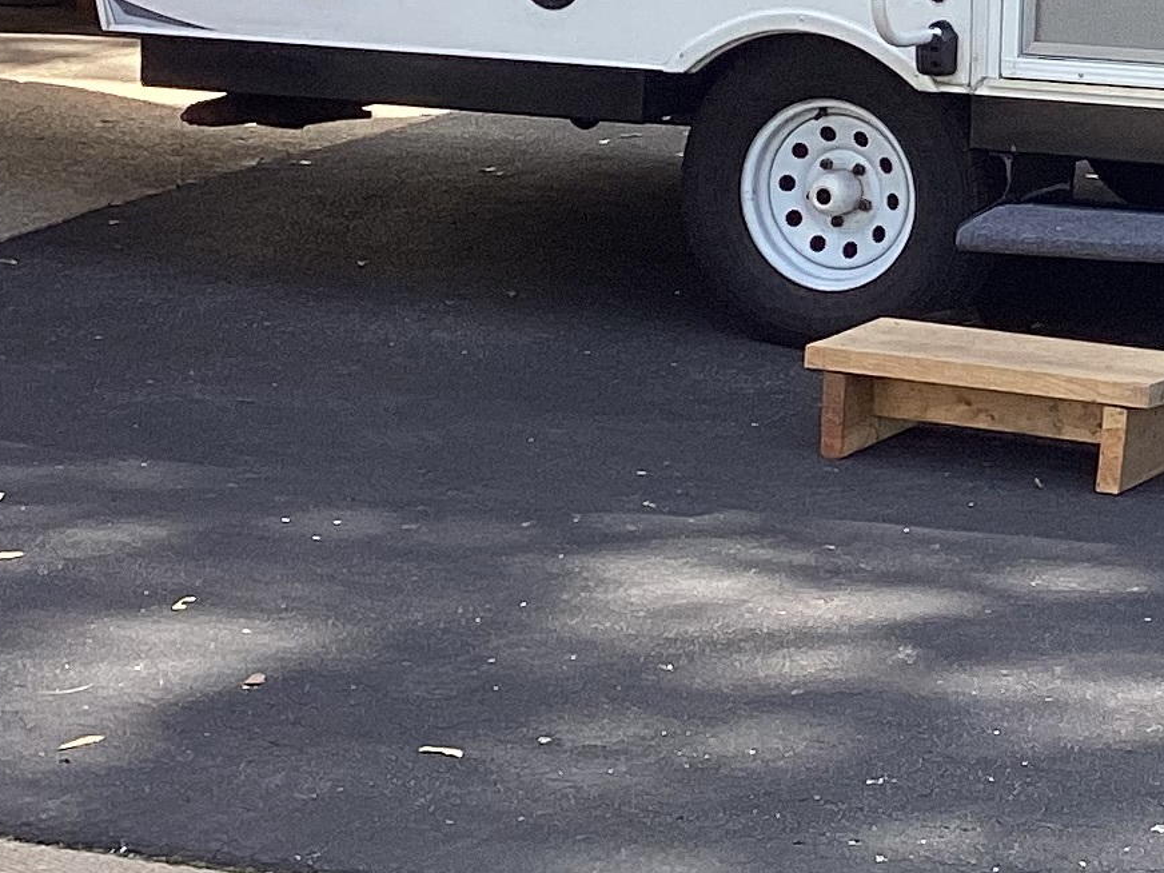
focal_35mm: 116
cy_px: -108
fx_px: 3901
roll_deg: -1.8
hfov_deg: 16.3
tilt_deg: -6.0
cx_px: 1411
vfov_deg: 12.5
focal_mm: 3.3
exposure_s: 1/381
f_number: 2.4
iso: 25
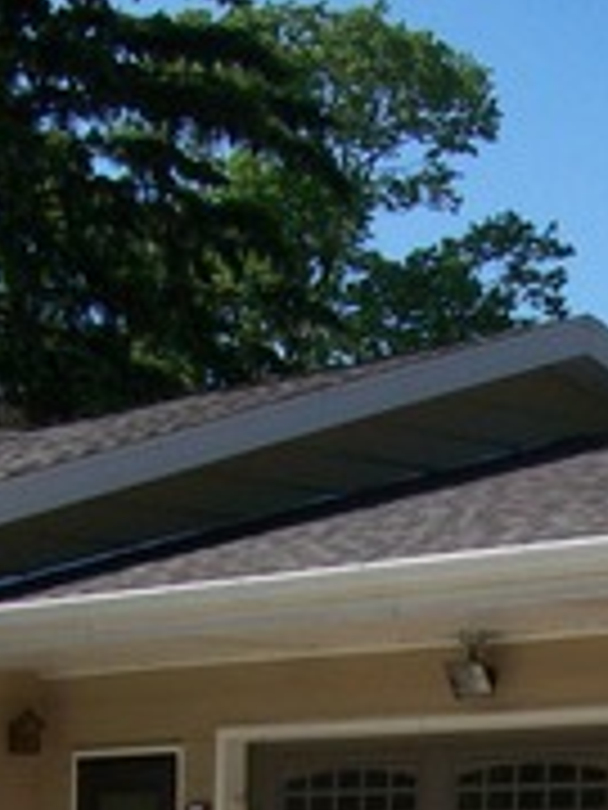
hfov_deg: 11.6
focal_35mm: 128
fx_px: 2998
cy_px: 1076
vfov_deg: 14.7
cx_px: 419
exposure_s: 1/614
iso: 80
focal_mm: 6
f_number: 4.8
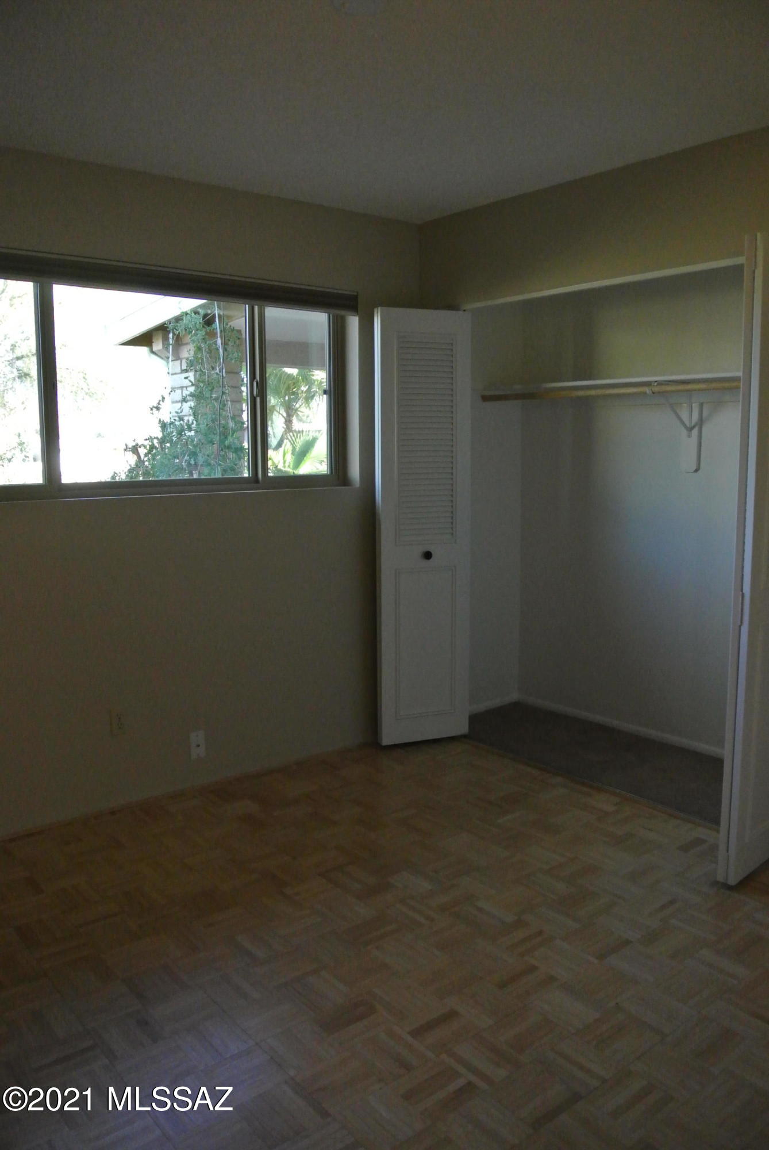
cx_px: 384
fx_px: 863
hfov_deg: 48.0
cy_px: 575
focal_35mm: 27
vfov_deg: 67.3
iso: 1600
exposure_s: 1/400
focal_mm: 10
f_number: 3.5
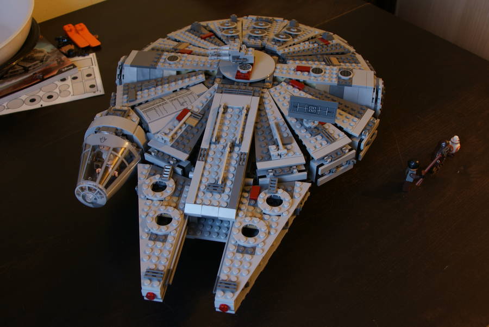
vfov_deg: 34.3
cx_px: 244
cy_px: 164
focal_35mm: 39
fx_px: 530
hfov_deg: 49.5
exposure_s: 1
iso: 100
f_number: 8
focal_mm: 26
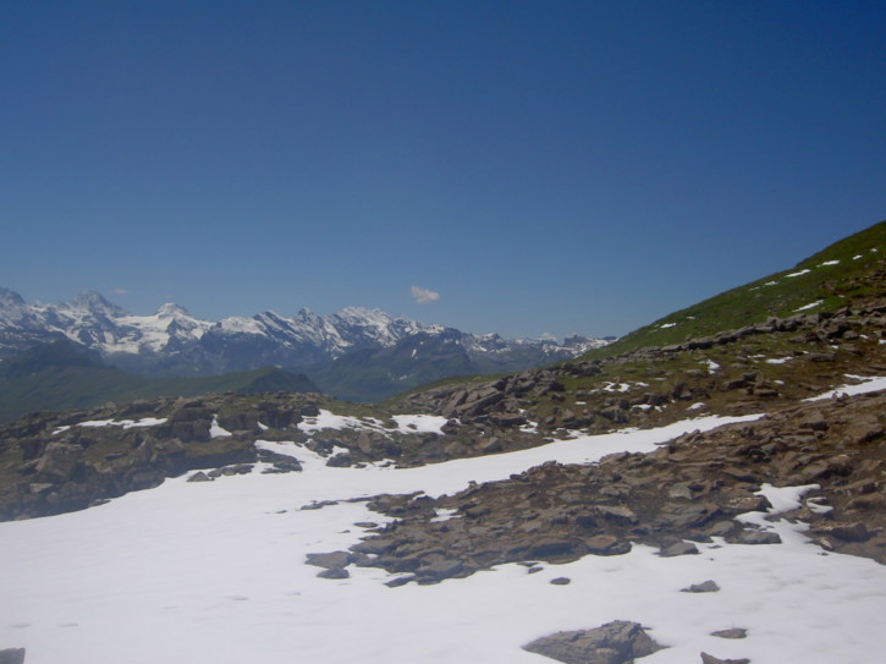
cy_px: 332
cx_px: 443
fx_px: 870
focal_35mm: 34
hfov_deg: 54.0
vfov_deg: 41.8
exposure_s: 1/1250
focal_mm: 5.6
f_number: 4.7
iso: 50
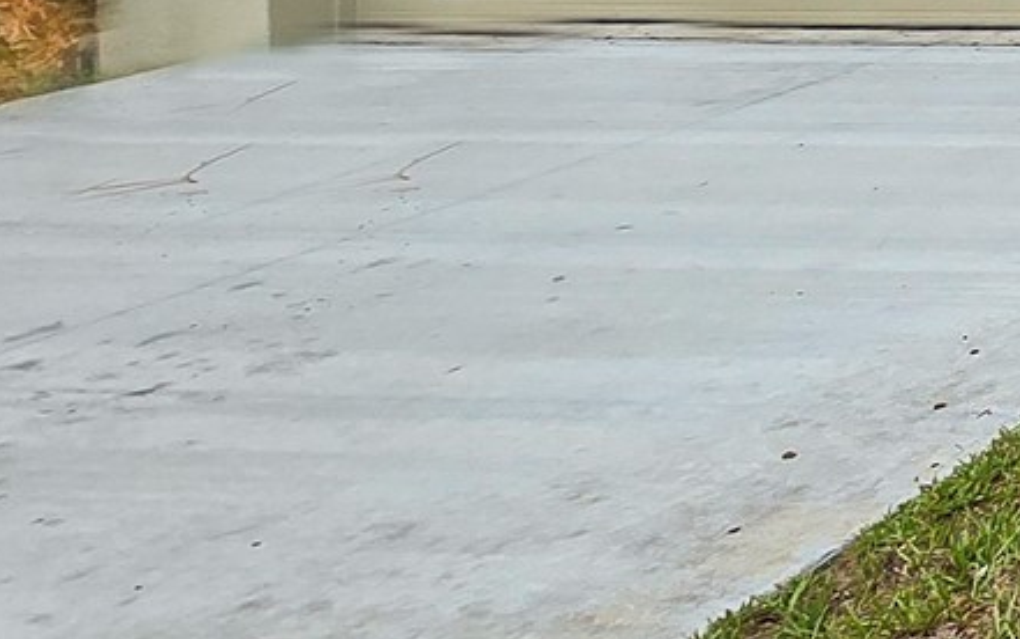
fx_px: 1390
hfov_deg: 23.0
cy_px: -192
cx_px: 1799
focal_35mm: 50
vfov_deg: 23.0
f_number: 2.2
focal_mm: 2.2
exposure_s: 1/2300
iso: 50
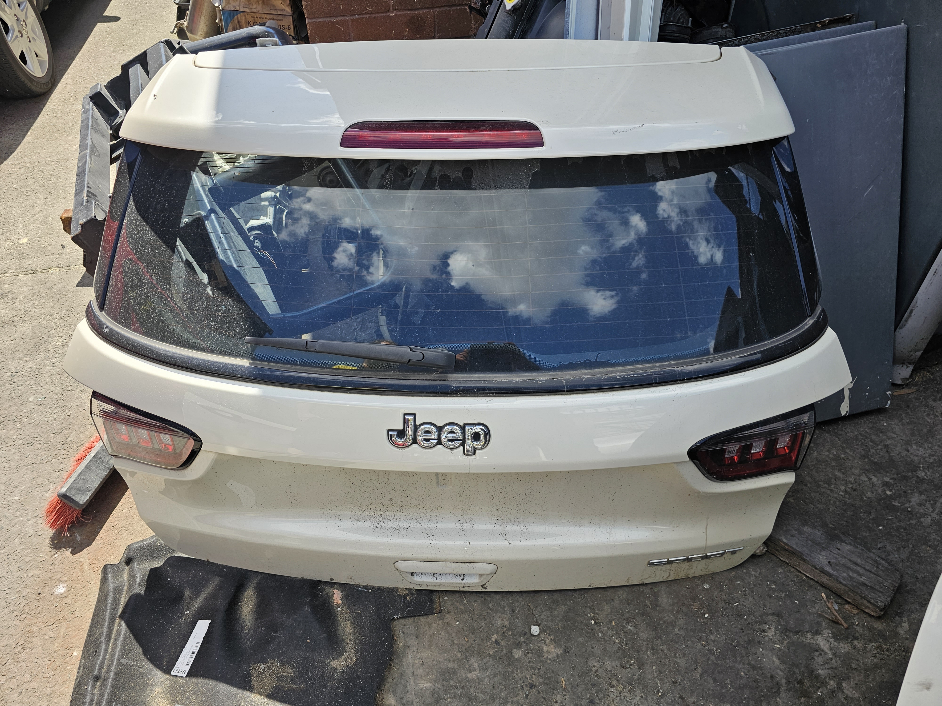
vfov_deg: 58.9
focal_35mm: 23
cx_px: 471
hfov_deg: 73.9
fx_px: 626
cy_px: 353
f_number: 1.7
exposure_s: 1/719
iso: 32
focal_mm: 6.3
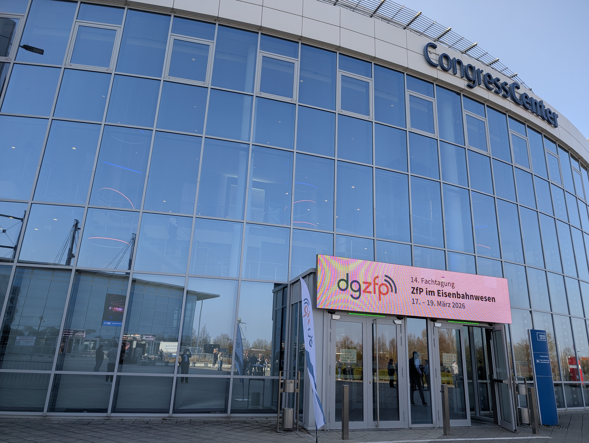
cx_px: 294
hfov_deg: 71.5
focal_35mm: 24
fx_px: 409
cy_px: 222
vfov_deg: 56.9
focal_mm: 6.9
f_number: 1.68
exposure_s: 1/778
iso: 32
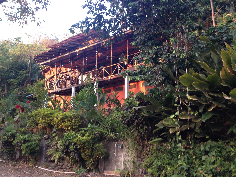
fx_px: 239
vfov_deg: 40.7
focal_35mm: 35
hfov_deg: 52.6
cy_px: 88
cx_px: 118
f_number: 2.4
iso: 50
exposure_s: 1/24
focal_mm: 4.28
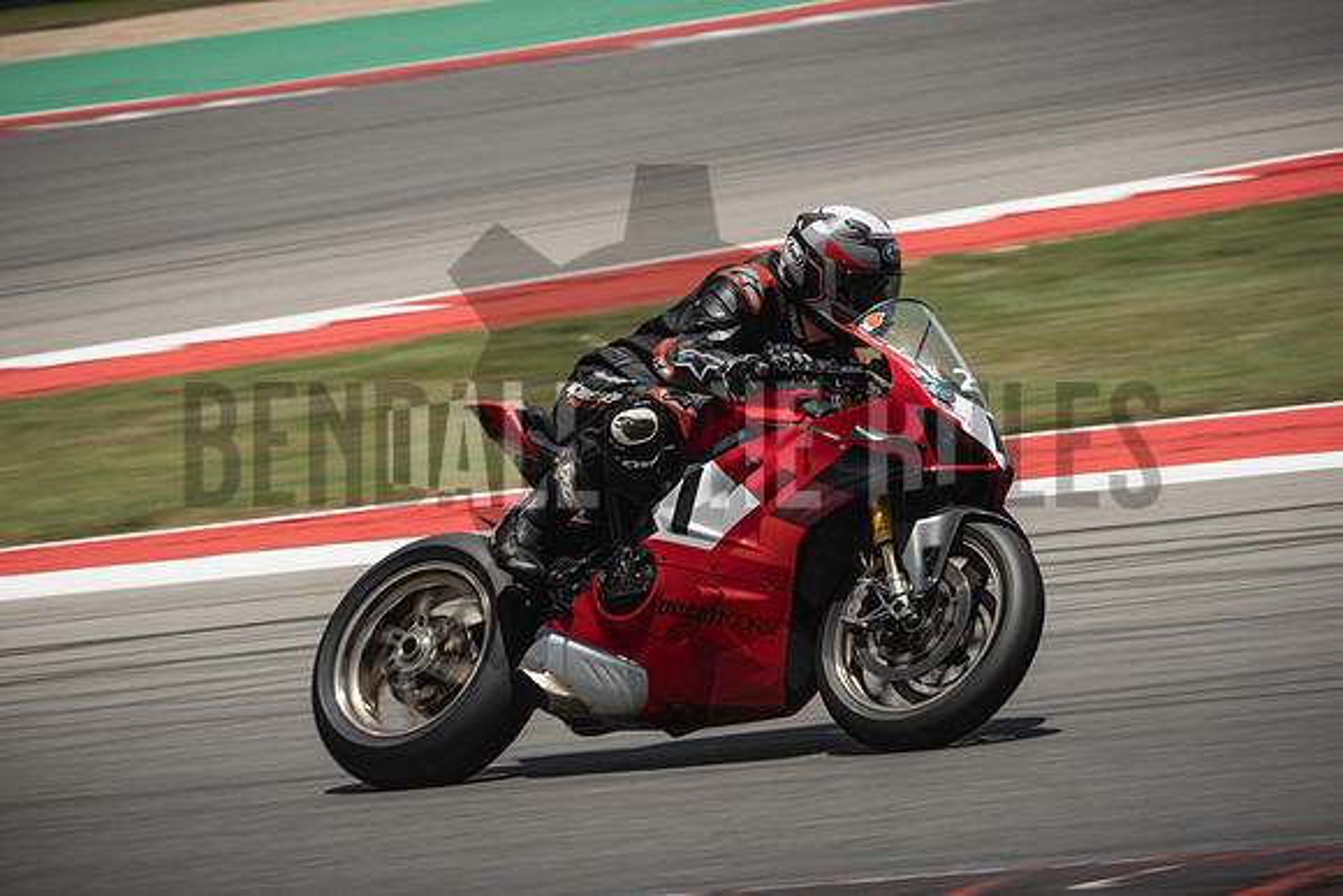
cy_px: 448
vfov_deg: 4.6
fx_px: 11194
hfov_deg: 6.9
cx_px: 672
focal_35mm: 300
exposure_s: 1/200
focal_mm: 200
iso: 125
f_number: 9
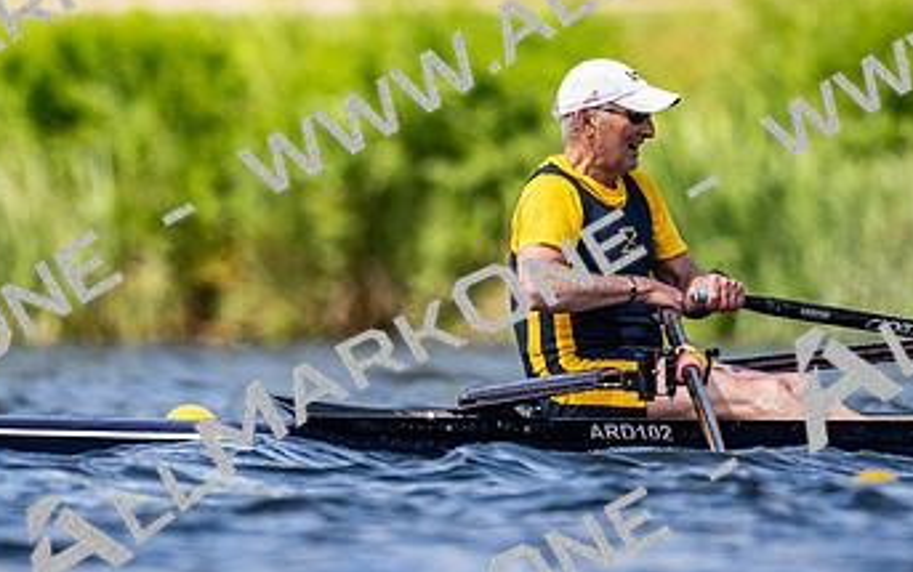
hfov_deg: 1.4
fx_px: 38624
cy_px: 201
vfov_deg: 0.8
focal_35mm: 1551
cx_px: 567
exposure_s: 1/2500
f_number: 4
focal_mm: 600
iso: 360
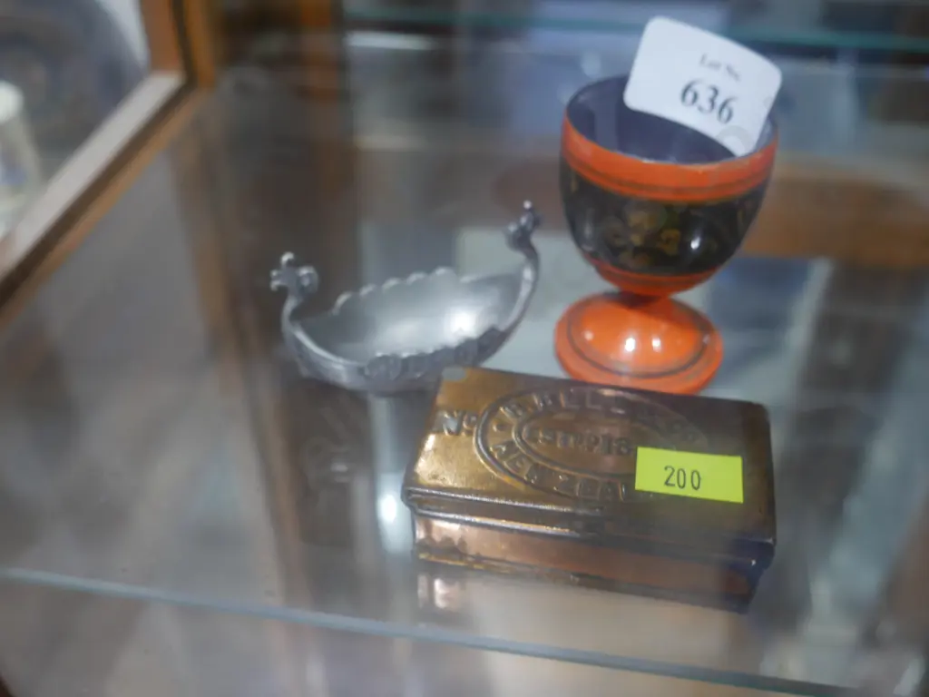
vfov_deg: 39.7
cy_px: 348
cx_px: 464
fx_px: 966
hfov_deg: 51.4
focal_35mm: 36
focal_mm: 18
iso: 800
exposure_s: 1/60
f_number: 4
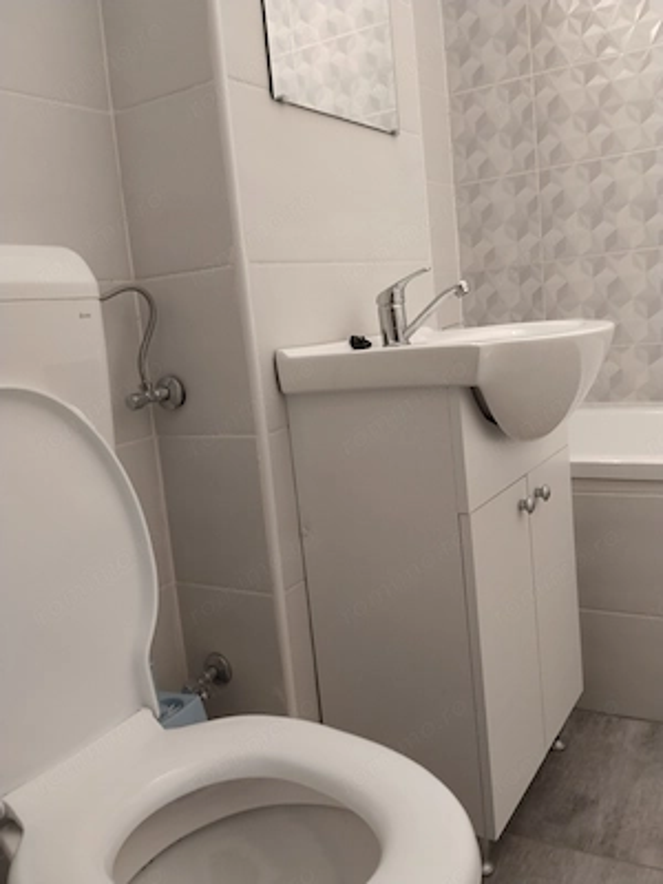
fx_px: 741
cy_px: 442
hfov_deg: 48.2
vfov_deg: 61.7
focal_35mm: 29
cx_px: 332
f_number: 1.8
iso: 320
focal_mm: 4.22
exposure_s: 1/33.3
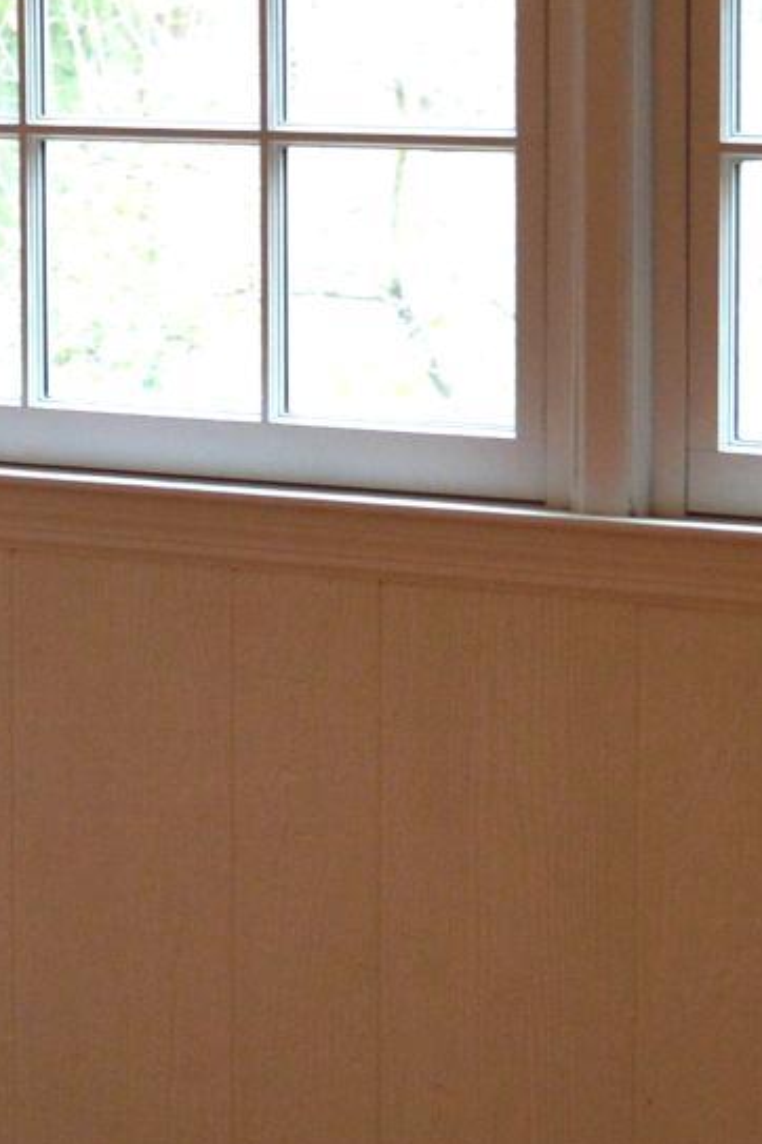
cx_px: -791
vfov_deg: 13.7
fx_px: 4730
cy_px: 339
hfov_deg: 8.7
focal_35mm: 149
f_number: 3.5
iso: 450
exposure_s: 1/60
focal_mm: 18
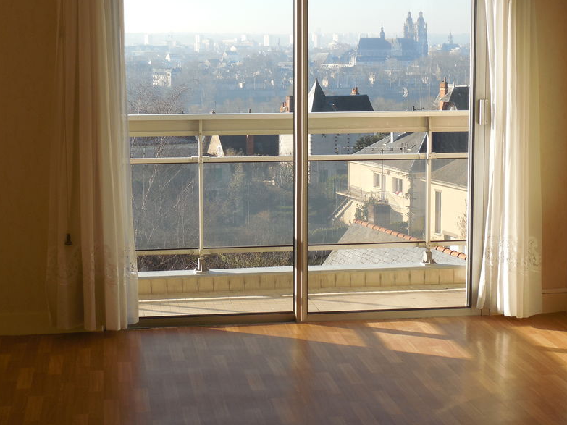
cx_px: 283
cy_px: 164
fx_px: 1130
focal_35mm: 69
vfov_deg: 21.3
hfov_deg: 28.2
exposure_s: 1/320
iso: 125
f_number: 4.2
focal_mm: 9.8
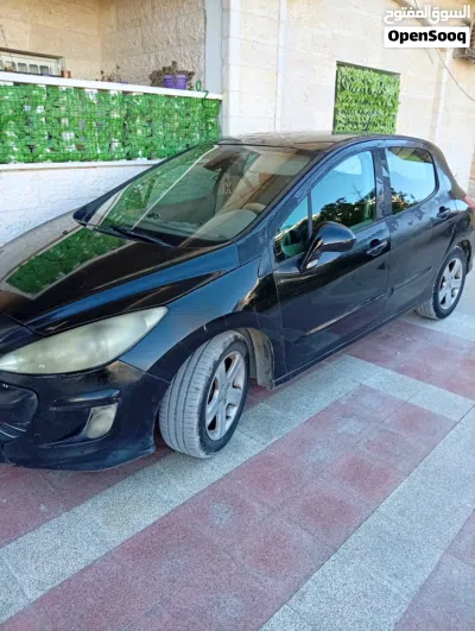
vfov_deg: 67.2
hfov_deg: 53.2
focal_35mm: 26
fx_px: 474
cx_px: 238
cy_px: 316
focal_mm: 4.15
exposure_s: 1/100
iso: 55
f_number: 1.8
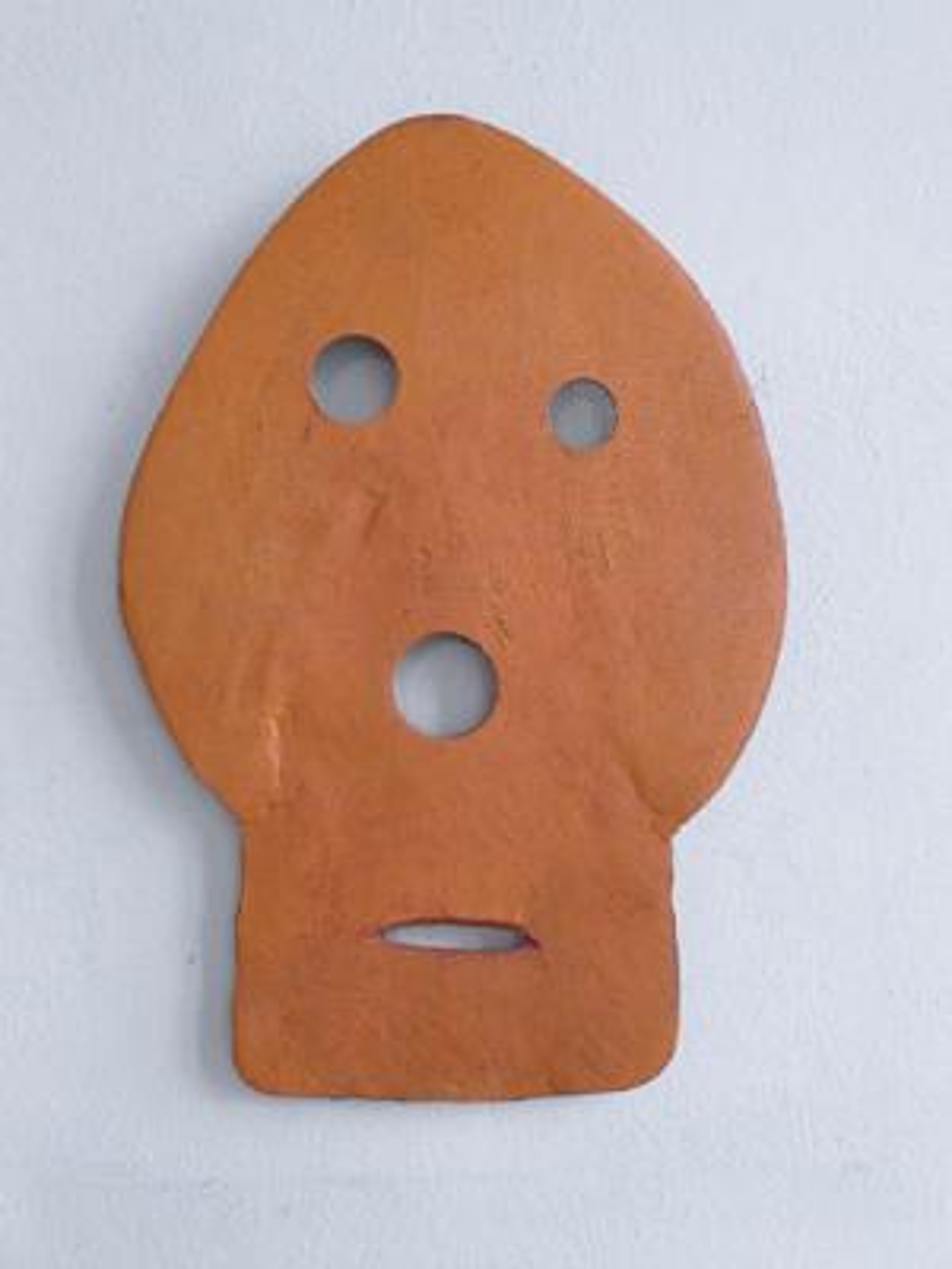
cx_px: 476
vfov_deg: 42.1
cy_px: 634
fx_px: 1650
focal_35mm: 45
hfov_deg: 32.2
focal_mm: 8
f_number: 3.9
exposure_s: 1/30
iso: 400
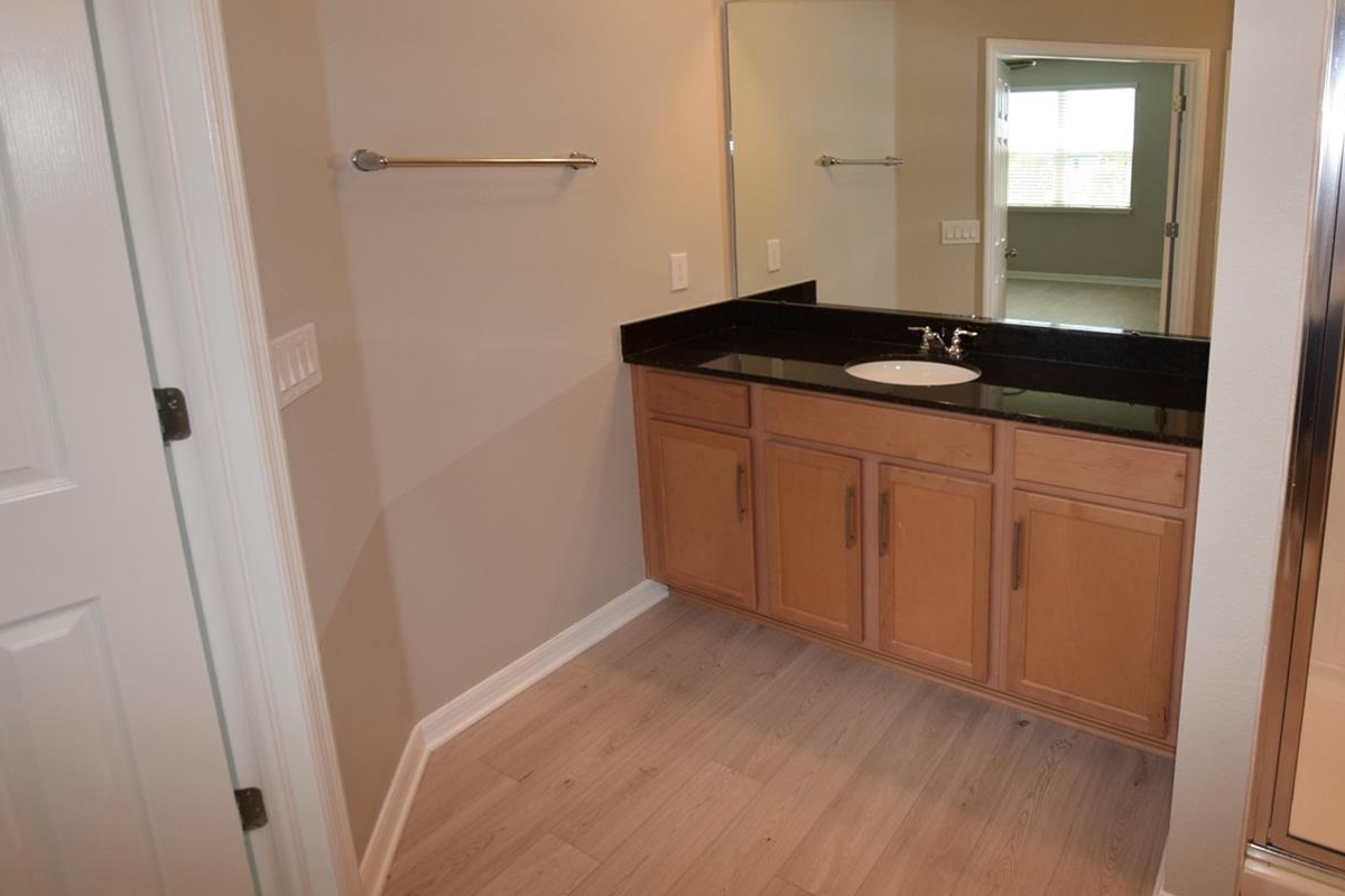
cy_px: 332
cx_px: 874
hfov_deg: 81.7
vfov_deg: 61.0
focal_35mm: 20
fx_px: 747
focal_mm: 10
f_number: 5.6
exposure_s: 1/125
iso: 640
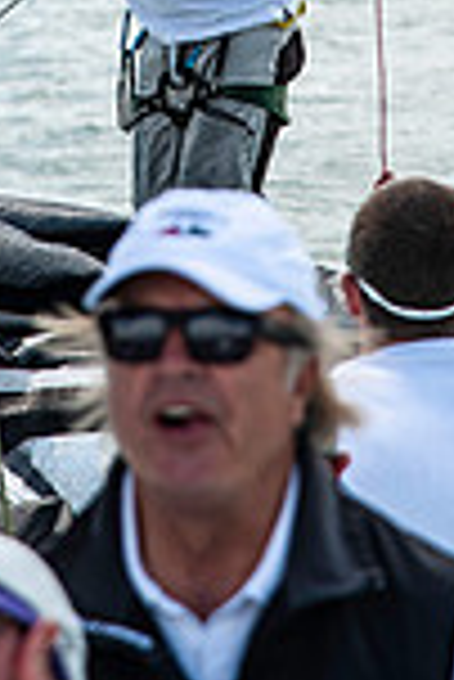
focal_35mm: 357
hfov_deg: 3.9
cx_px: 133
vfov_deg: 5.7
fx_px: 6737
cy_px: -216
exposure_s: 1/1250
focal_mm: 120
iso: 250
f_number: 5
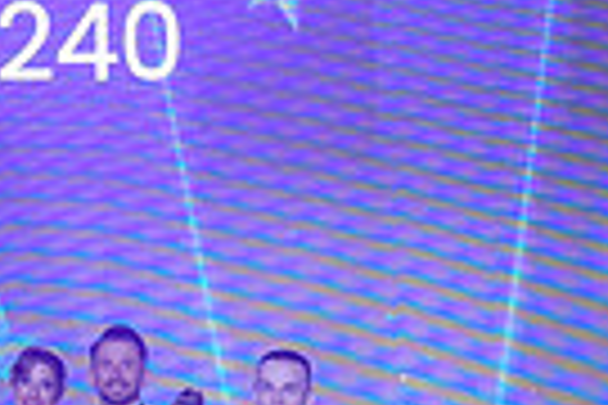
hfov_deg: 14.0
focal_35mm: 146
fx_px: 2466
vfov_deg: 9.0
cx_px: 365
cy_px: 727
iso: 2000
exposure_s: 1/200
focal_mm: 34
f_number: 7.1
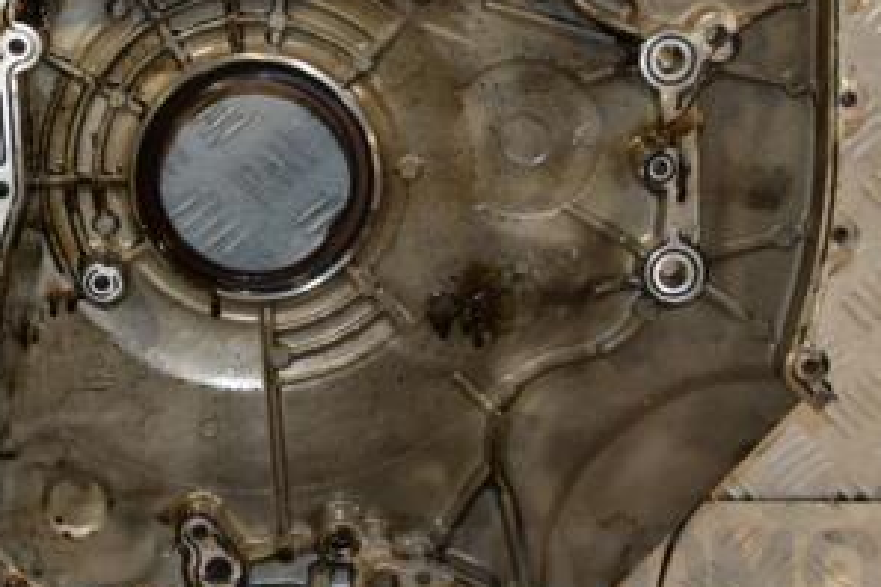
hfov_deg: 22.3
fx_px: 2227
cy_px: 178
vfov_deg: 15.0
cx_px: 347
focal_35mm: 91
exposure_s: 1/200
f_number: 5
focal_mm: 30
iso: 800
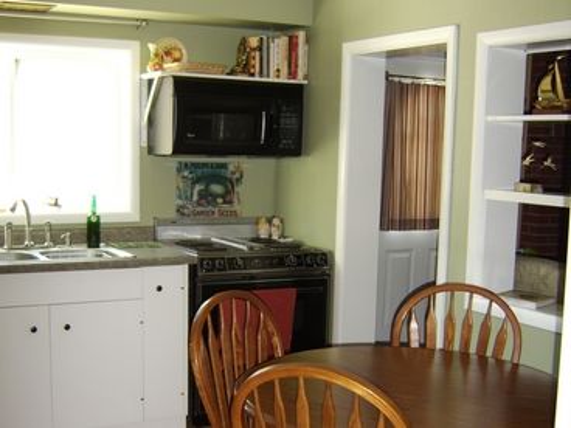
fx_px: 511
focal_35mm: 31
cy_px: 214
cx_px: 286
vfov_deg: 45.4
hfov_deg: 58.4
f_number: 2.7
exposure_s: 1/30
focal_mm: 8.13
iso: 141
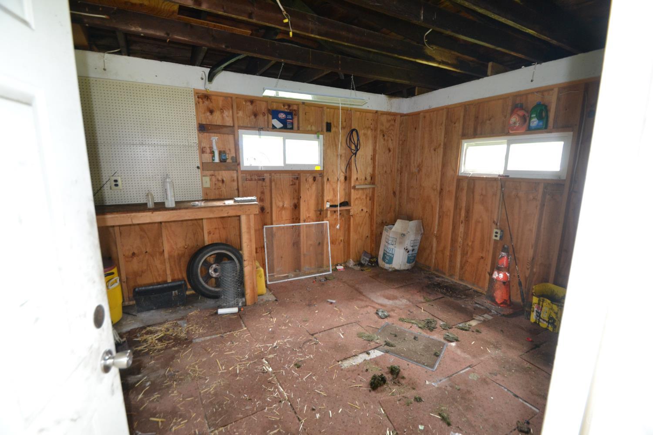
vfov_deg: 77.3
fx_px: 272
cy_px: 218
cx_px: 326
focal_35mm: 15
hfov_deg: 100.4
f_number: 3.5
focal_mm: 10
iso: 1100
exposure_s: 1/60
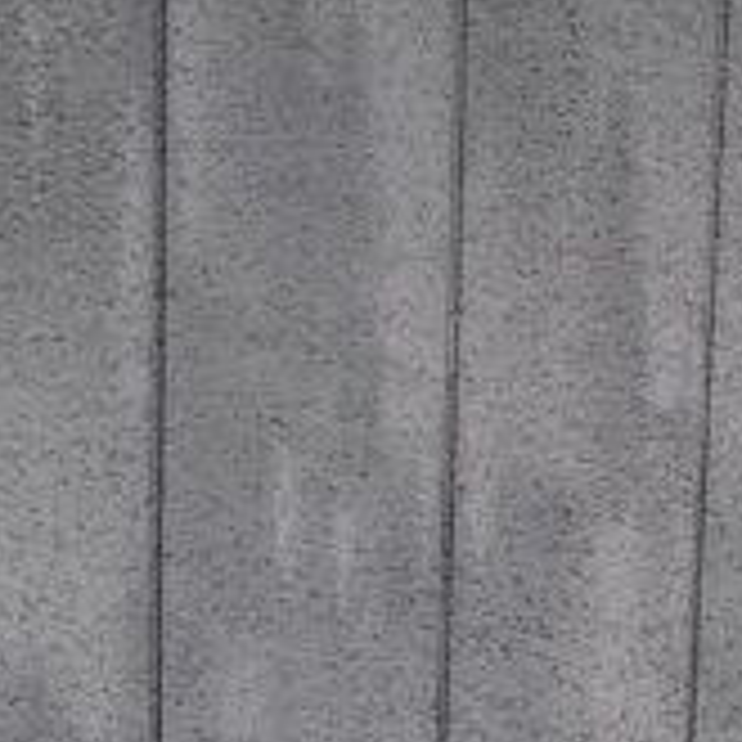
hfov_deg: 11.5
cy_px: 1569
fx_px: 3056
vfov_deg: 12.0
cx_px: 1776
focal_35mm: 126
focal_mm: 6.3
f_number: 1.7
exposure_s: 1/120
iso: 320
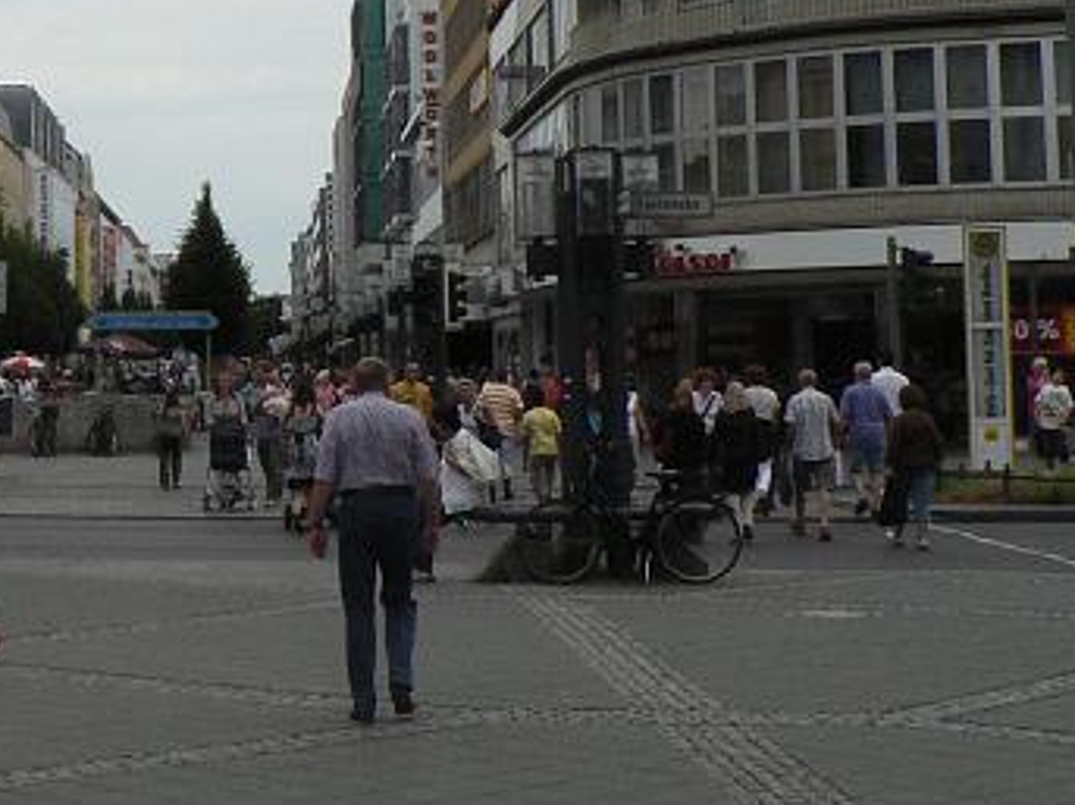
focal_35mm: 84
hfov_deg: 22.6
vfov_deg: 17.3
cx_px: 81
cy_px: 53
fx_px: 2608
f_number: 6.3
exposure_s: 1/800
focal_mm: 6
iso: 200
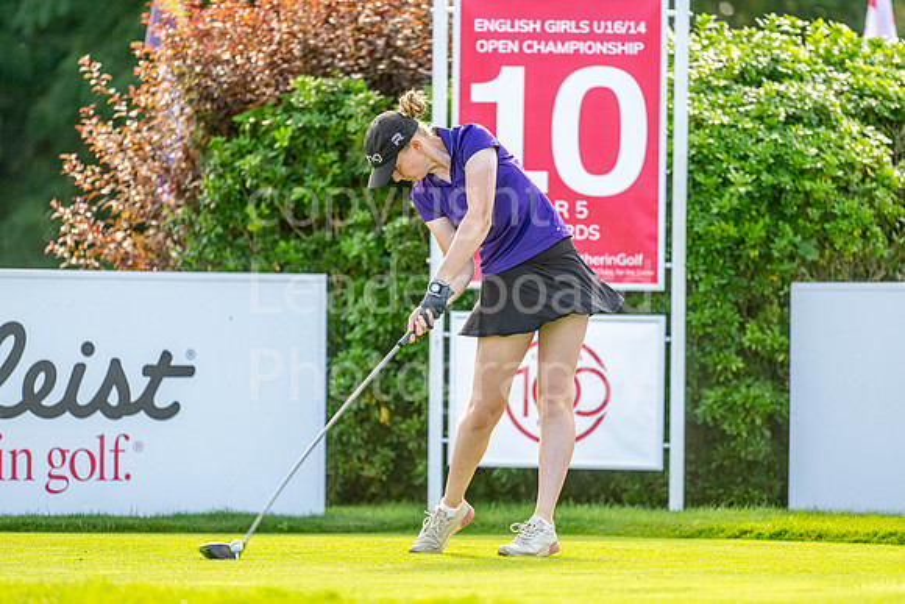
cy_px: 302
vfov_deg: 4.6
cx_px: 452
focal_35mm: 300
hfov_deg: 6.9
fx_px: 7543
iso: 400
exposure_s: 1/1000
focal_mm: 300
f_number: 4
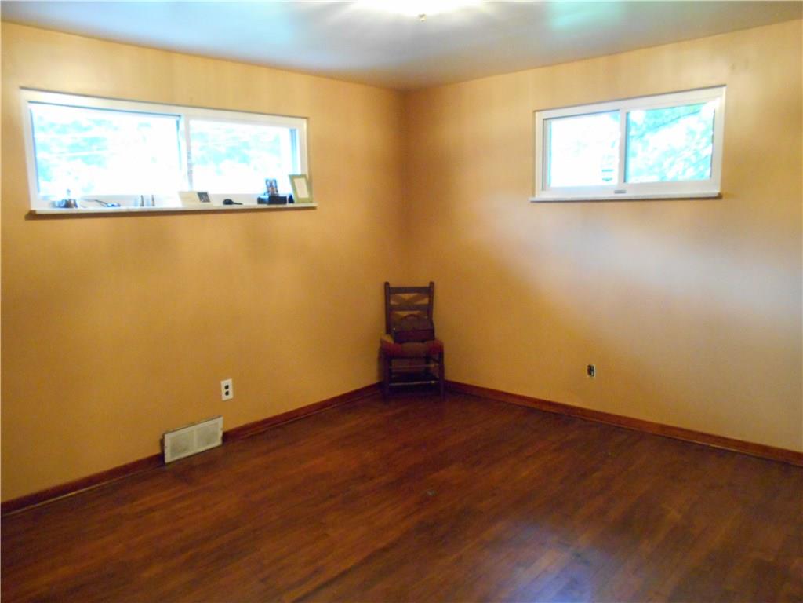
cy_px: 302
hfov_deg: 67.3
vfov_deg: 53.1
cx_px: 402
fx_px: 603
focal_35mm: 26
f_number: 3.2
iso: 800
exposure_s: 1/6
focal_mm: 4.6
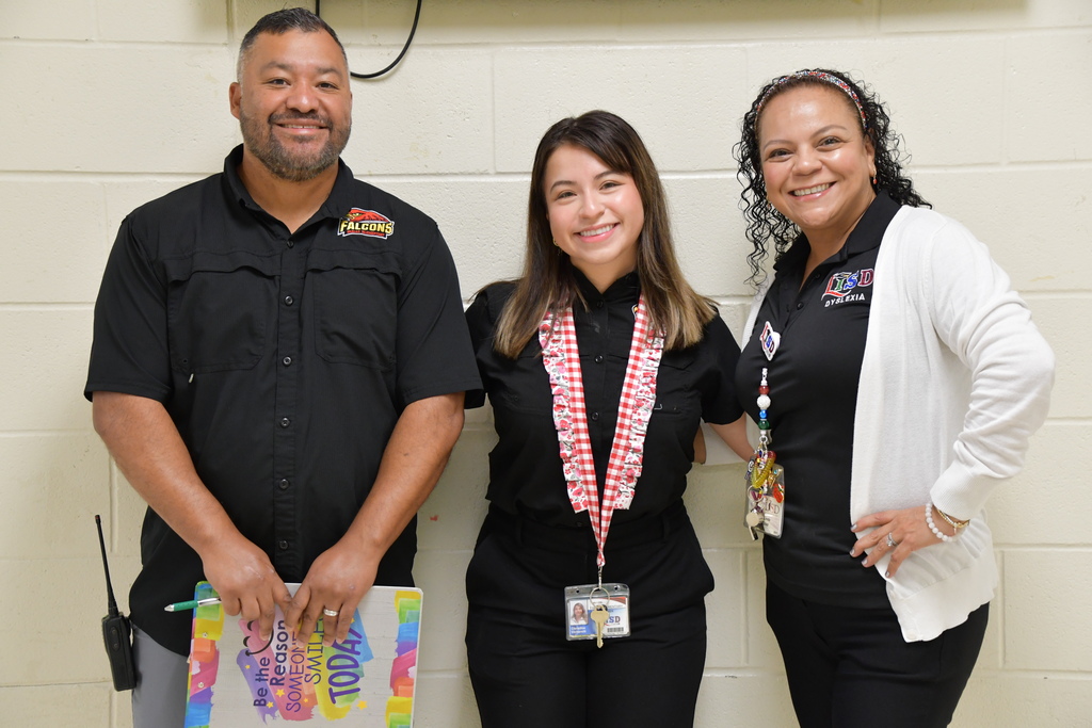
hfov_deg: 28.1
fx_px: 2184
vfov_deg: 18.9
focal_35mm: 72
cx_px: 546
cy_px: 364
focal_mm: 48
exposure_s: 1/80
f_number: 4.5
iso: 1600
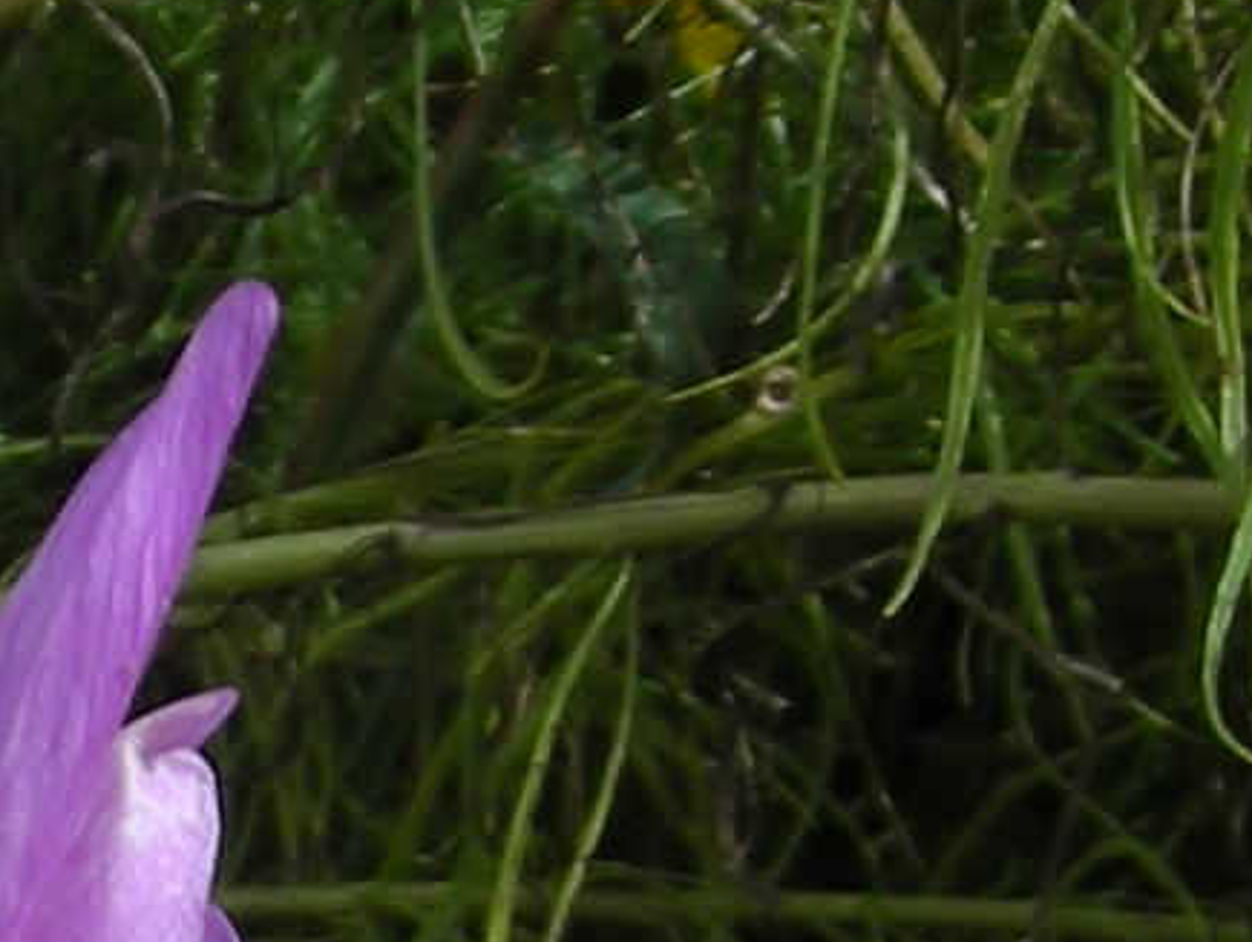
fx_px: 11004
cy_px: 2241
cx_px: -1131
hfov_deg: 6.4
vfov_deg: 4.8
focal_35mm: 304
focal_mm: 7.8
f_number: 3.4
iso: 50
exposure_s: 1/463
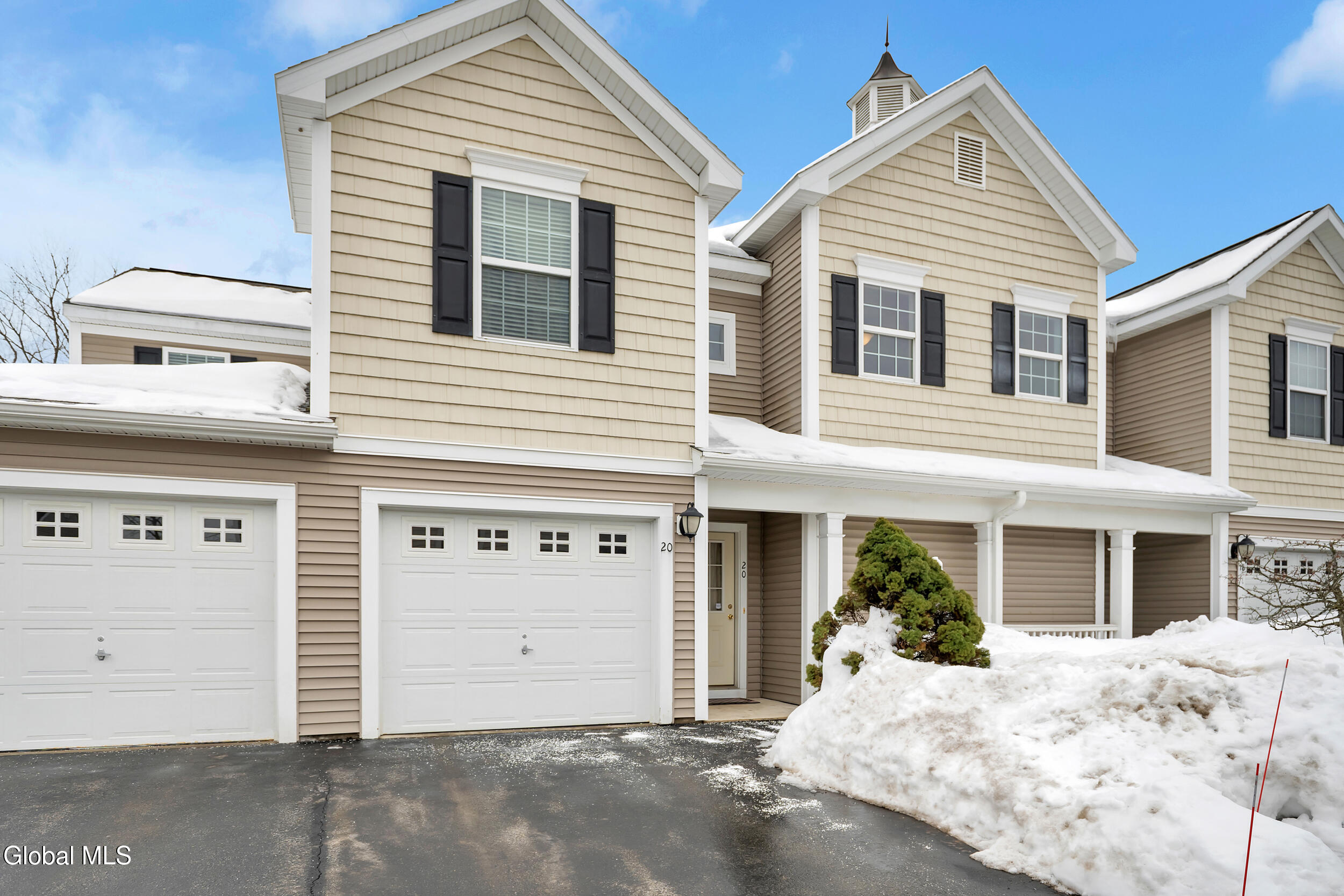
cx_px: 672
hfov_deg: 84.0
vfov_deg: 61.9
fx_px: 747
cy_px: 448
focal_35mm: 20
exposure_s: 1/3200
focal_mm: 20
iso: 320
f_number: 4.5
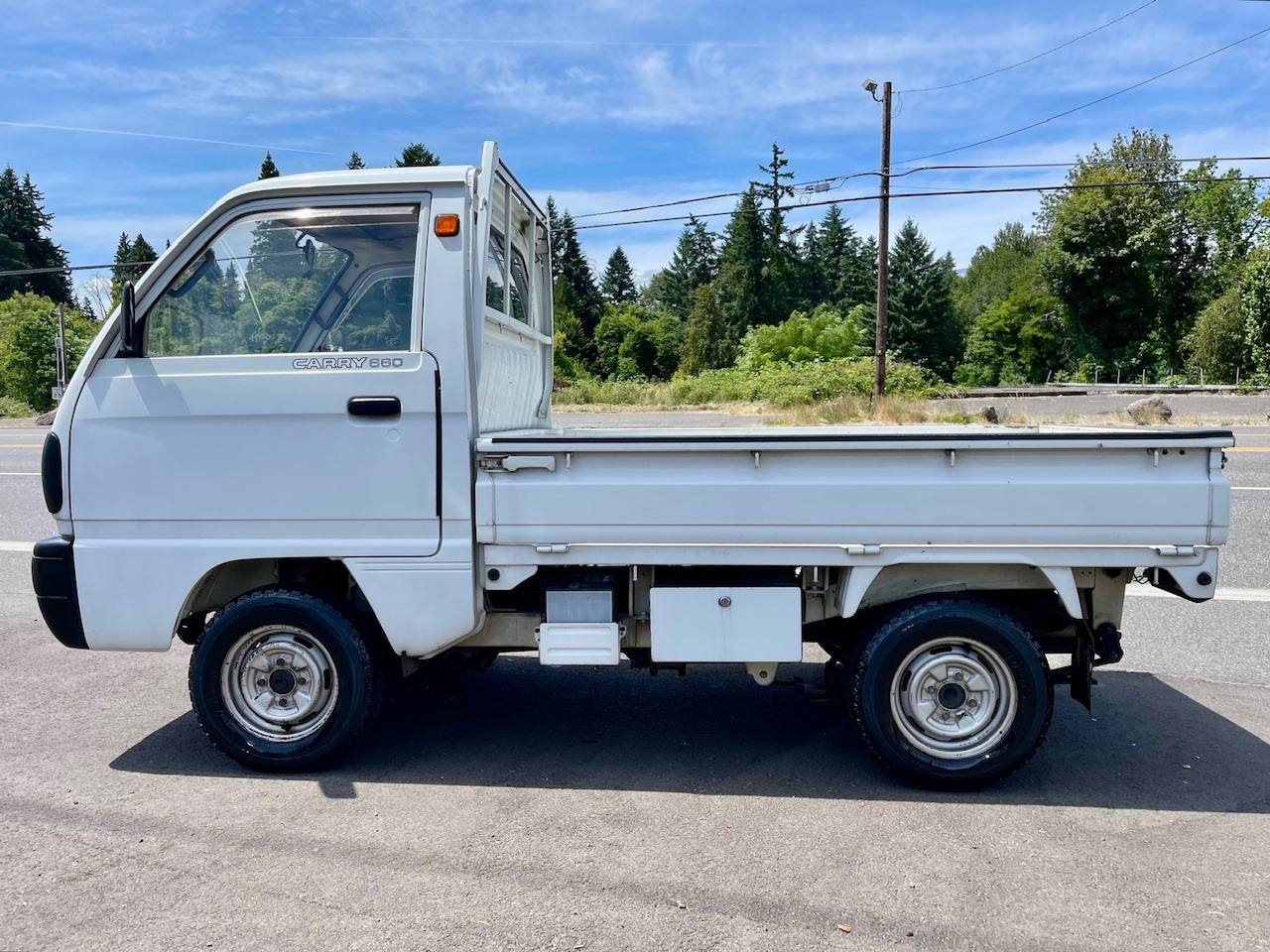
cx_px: 635
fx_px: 917
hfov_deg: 69.4
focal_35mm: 25
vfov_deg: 54.9
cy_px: 476
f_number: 1.6
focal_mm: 5.1
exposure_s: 1/2924
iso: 32
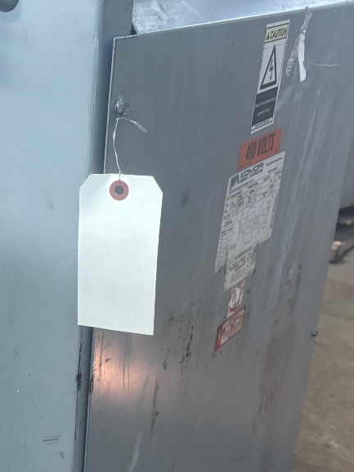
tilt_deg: -24.2
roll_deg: -2.4
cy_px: 315
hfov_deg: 23.8
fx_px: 819
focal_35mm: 60
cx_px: 43
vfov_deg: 31.9
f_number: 1.6
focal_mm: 5.96
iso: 250
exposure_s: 1/60
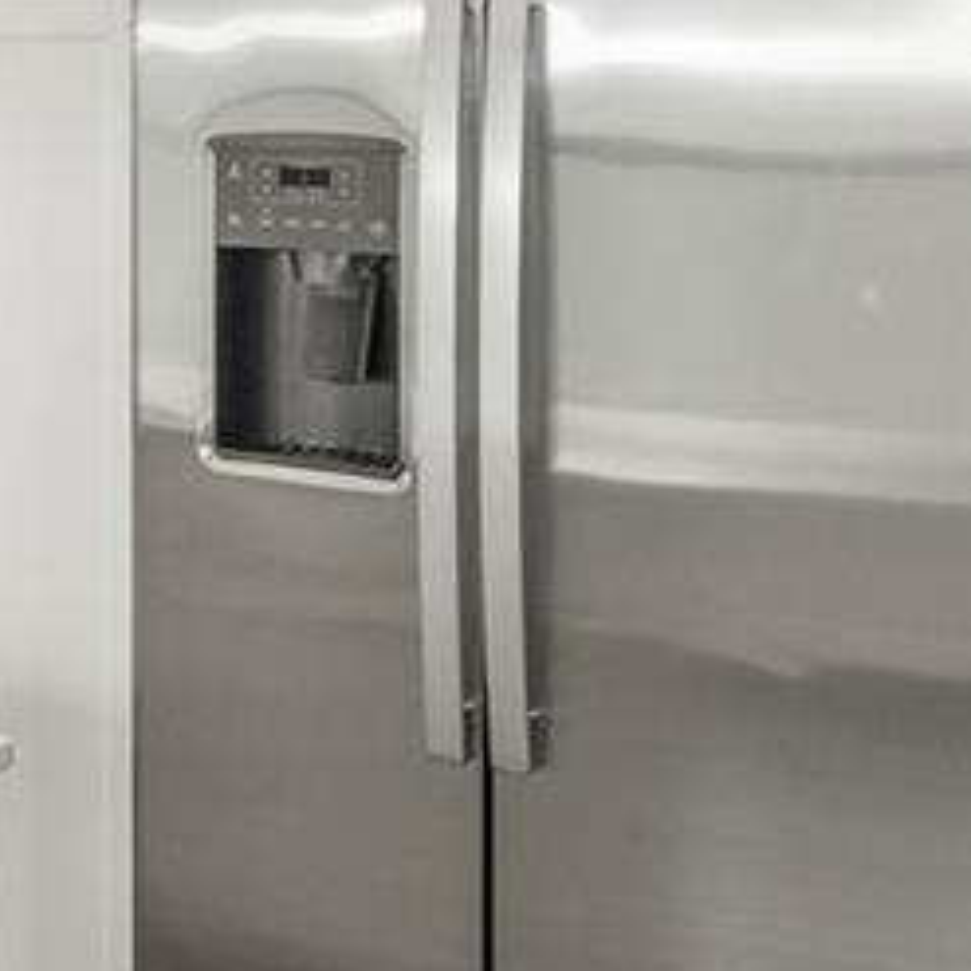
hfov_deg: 17.1
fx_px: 2444
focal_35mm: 77
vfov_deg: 21.9
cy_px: 67
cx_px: -920
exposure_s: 1/40
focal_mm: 14
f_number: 8
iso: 320
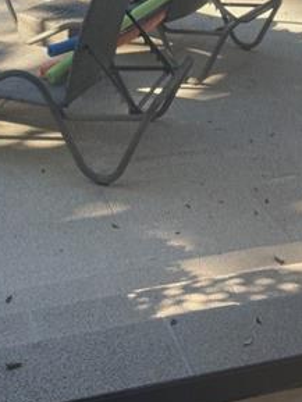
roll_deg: +0.9
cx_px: 95
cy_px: -35
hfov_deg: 21.2
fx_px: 802
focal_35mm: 69
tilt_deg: -15.8
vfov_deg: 26.1
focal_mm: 4.2
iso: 32
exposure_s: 1/406
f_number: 1.6
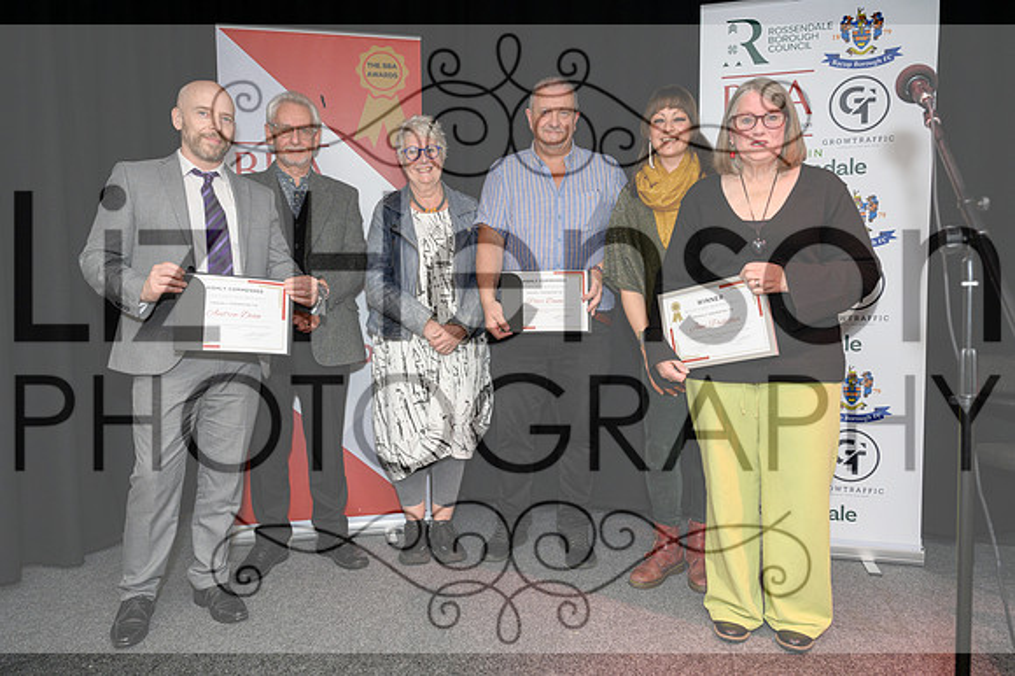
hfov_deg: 73.8
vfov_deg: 53.1
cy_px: 338
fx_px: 676
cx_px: 508
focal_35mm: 24
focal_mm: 24
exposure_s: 1/200
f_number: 4
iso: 1250
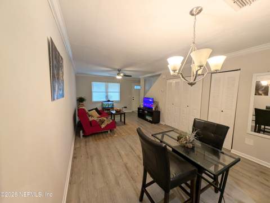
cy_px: 102
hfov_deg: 110.5
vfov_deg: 94.5
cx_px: 135
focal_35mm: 12
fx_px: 94
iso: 51
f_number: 1.95
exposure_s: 1/60
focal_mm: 2.23
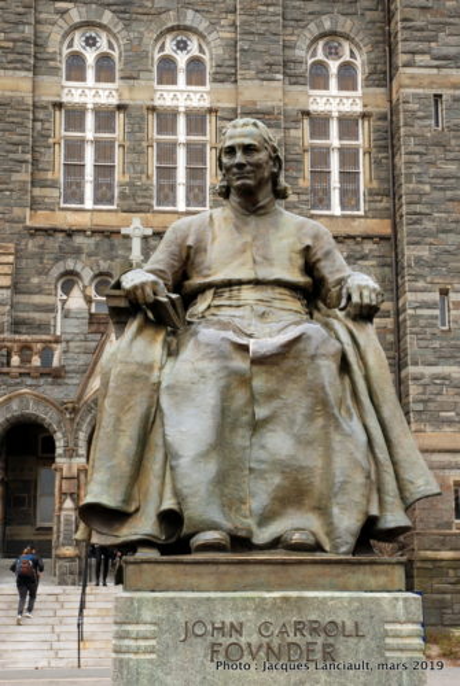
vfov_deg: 33.4
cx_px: 230
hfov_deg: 22.7
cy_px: 343
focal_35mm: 60
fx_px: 1146
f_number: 10
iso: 100
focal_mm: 40
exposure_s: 1/50
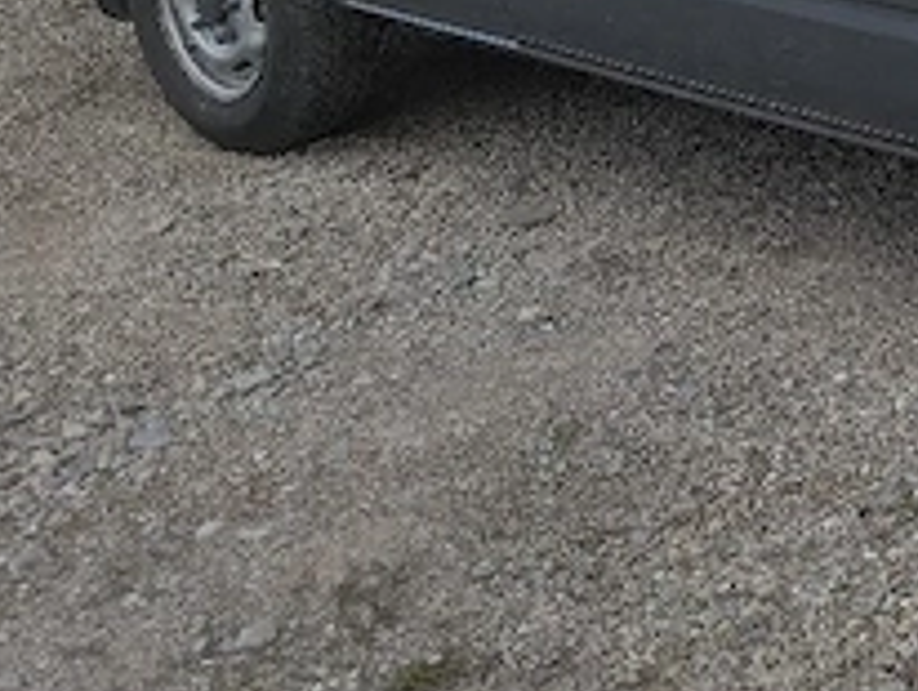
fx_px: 1859
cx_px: 1230
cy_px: -267
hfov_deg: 24.0
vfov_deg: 19.1
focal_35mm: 70
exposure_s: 1/200
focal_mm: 6.81
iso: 36
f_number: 1.85
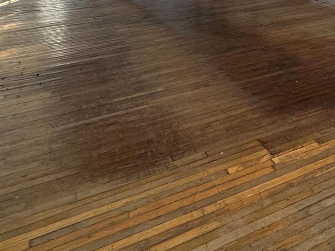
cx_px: 392
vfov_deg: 26.0
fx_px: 455
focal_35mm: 47
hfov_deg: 33.6
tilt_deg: -0.3
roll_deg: +1.8
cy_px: -82
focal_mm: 2.22
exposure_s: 1/99
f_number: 2.2
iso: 80
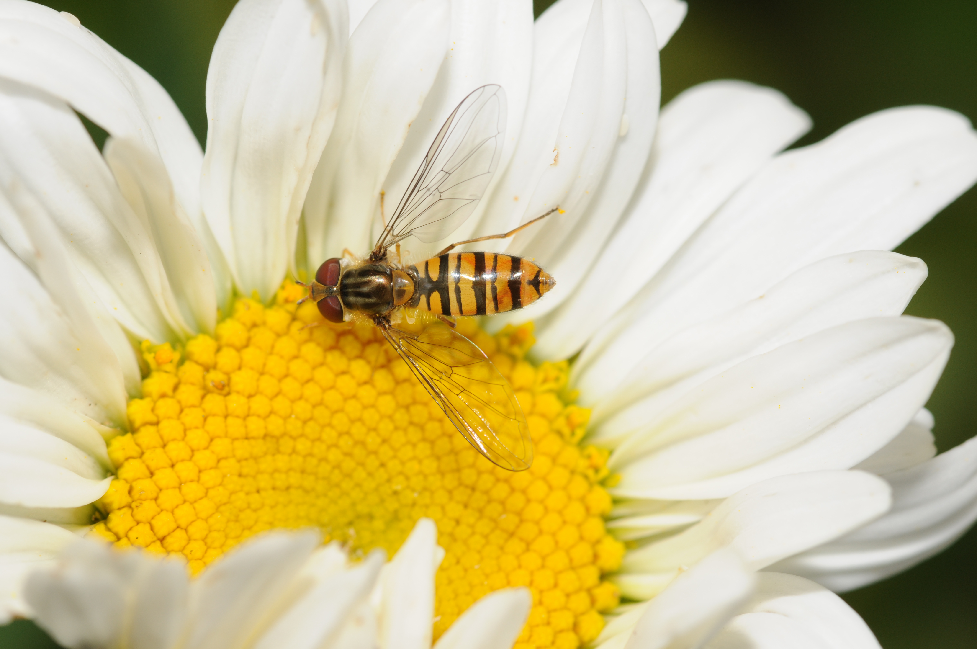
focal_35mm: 158
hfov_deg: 13.1
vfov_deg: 8.7
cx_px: 488
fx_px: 4269
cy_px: 324
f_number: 11
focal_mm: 105
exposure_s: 1/320
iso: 200
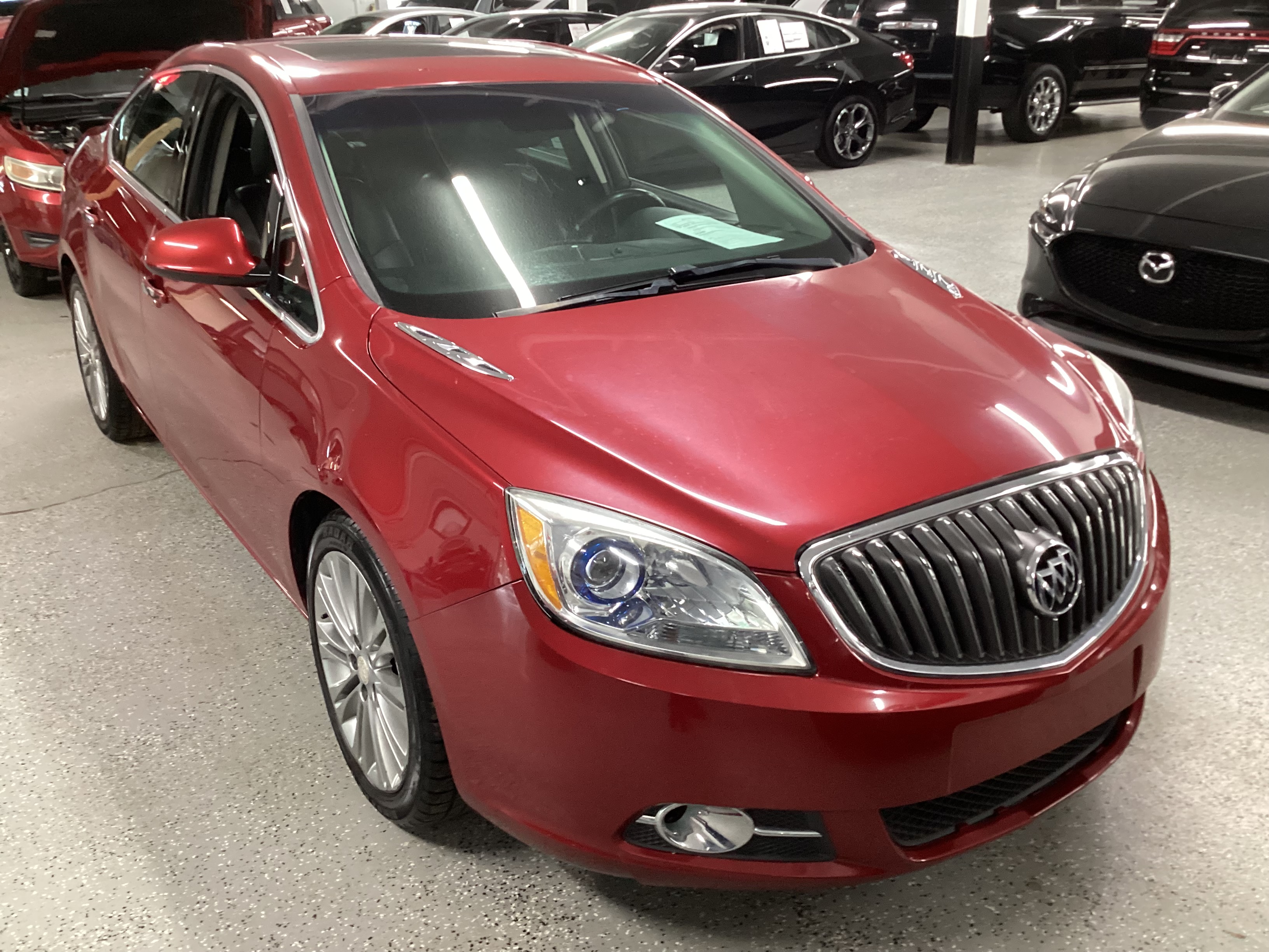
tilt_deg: -24.3
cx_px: 634
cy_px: 476
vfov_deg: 45.4
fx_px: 1136
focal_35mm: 31
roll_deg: +1.5
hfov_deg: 58.4
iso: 250
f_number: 2.4
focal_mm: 3.3
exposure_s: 1/33
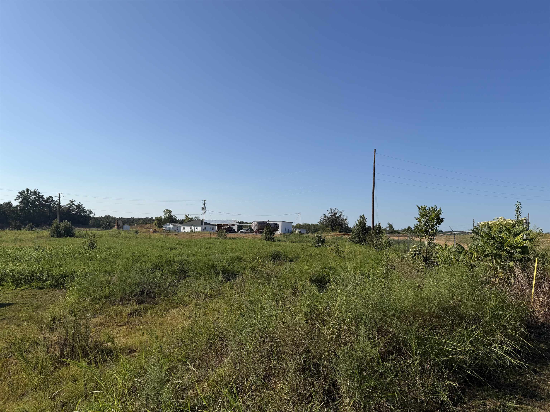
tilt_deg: +3.6
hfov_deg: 71.6
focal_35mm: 24
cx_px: 275
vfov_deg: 56.8
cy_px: 206
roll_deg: -1.5
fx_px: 381
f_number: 1.78
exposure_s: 1/6173
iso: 80
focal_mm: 6.76
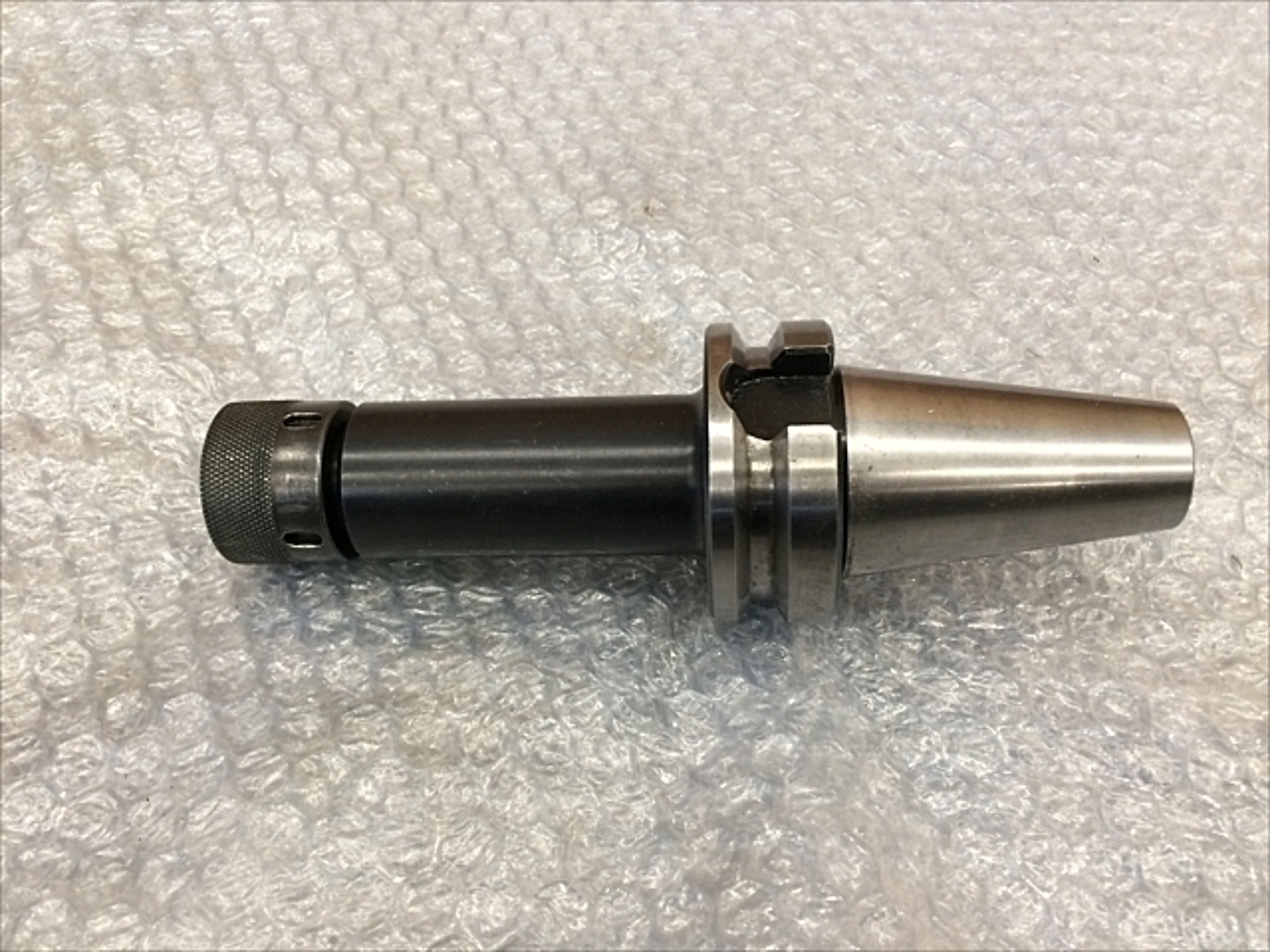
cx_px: 635
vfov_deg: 48.2
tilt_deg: -58.7
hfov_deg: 61.7
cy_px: 476
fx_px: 1064
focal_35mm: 29
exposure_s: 1/30
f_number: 2.2
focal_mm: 4.15
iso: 80
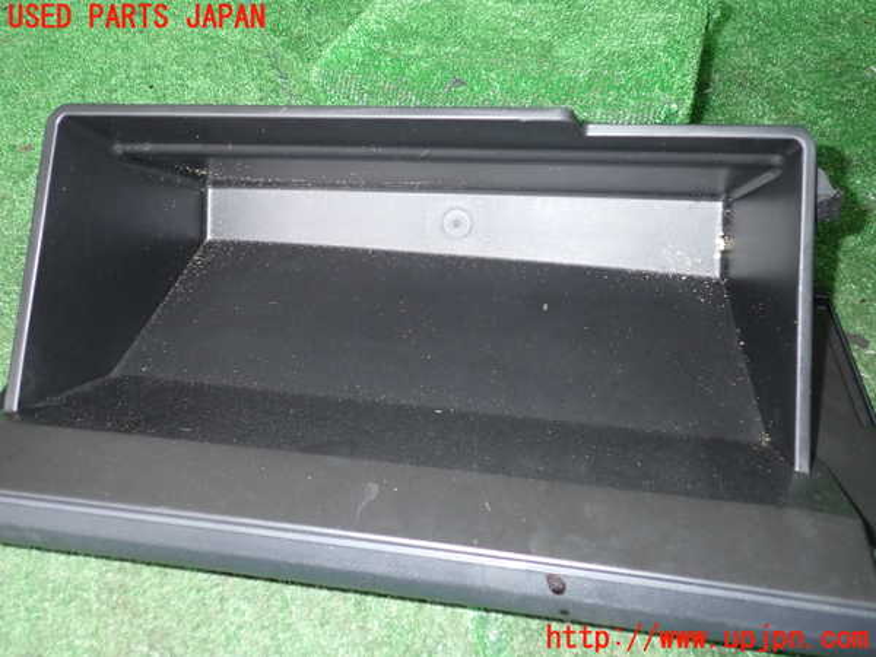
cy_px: 328
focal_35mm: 30
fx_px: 759
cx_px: 438
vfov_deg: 46.8
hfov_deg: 60.0
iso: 200
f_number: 2.3
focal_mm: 5.4
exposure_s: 1/30
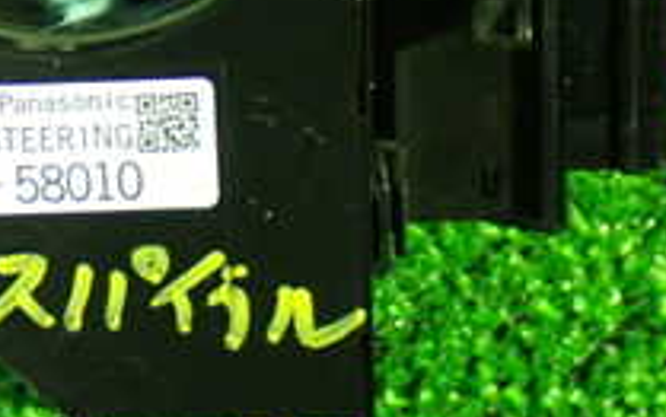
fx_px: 2761
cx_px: 76
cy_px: -150
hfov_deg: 13.6
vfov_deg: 8.5
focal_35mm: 152
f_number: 3.2
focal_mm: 9.01
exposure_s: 1/13
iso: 1000
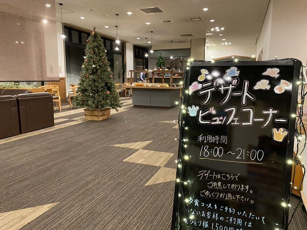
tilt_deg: -7.7
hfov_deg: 67.3
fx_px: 231
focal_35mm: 26
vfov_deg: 53.1
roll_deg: -0.1
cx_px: 154
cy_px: 115
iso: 640
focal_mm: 4.25
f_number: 1.8
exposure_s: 1/33
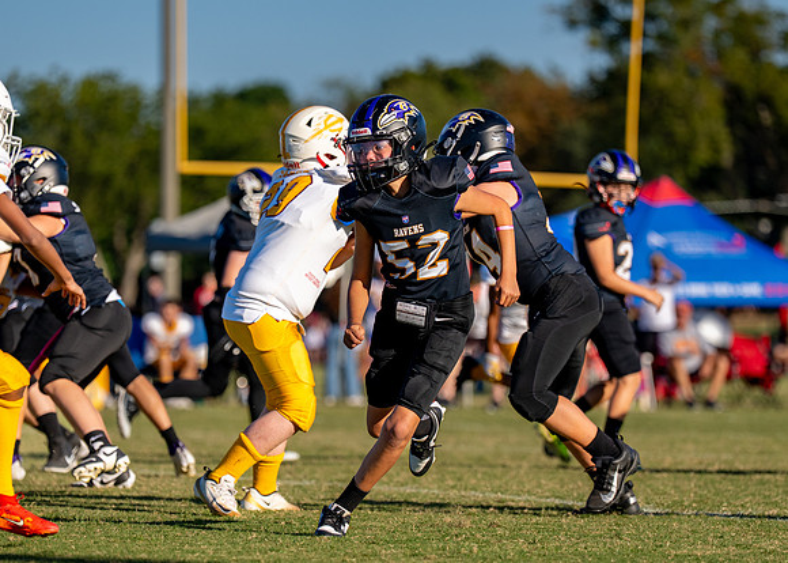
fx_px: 5929
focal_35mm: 265
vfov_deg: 5.4
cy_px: 380
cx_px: 387
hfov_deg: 7.6
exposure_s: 1/4000
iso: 160
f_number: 2.8
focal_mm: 168
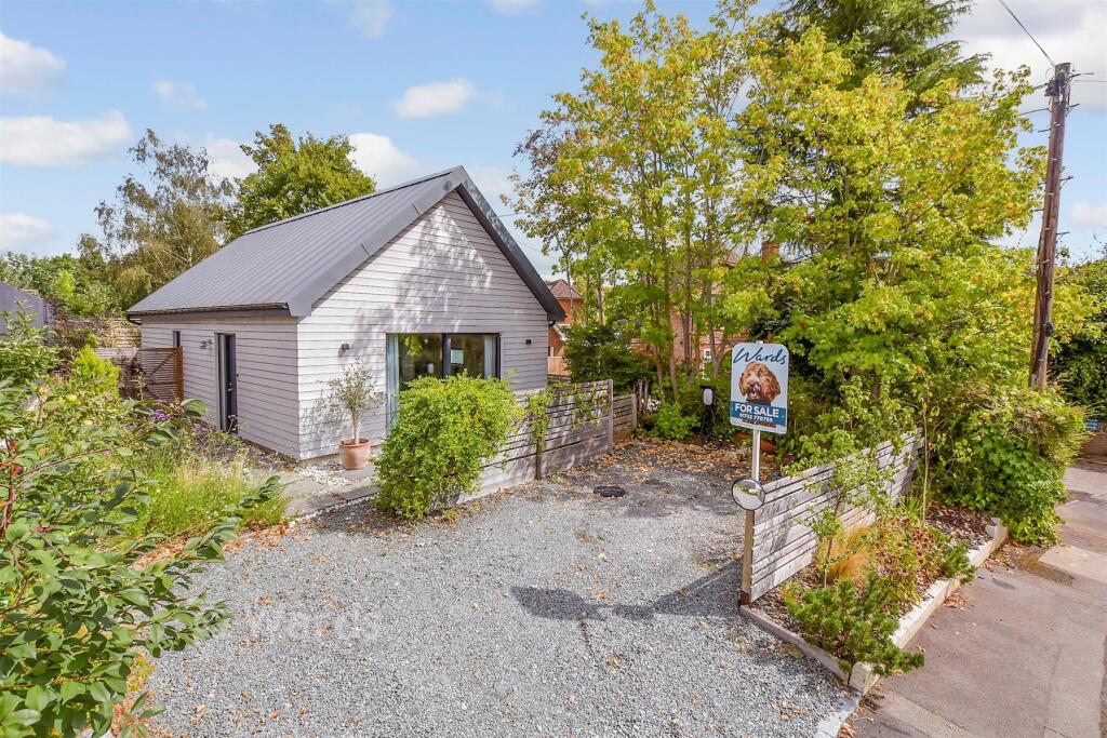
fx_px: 461
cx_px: 554
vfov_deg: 77.3
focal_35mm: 15
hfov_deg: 100.4
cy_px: 369
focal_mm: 10
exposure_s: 1/1250
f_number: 8
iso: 400
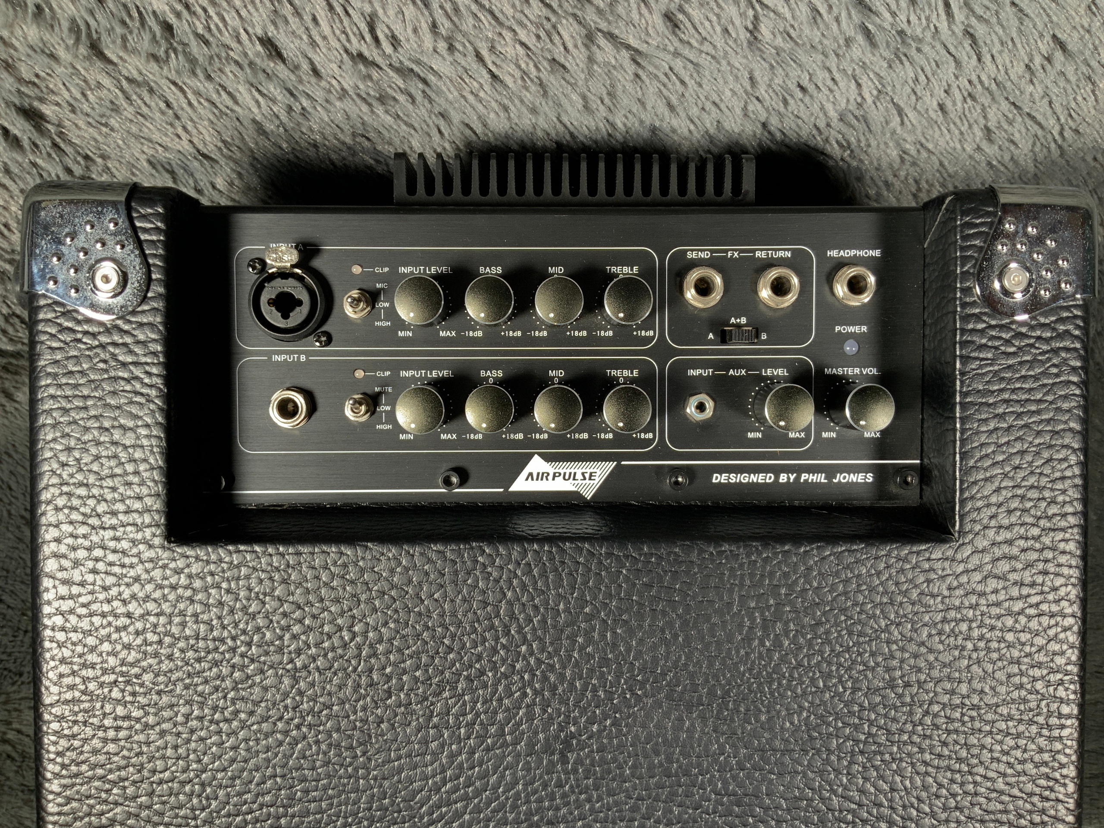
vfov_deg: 48.2
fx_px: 925
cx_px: 552
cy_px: 414
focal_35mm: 29
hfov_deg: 61.7
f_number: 1.8
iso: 64
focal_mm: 3
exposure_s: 1/62
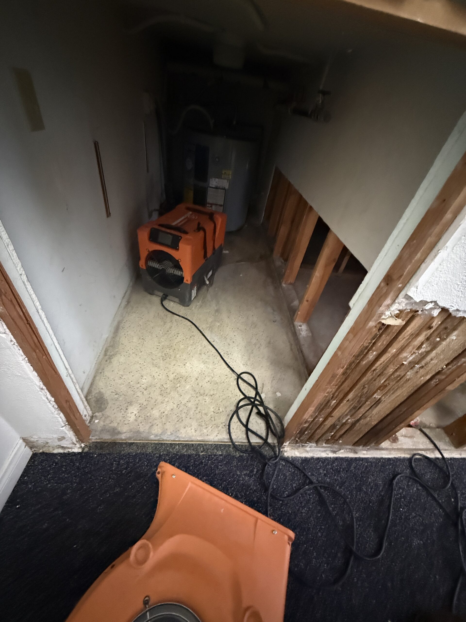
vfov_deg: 102.1
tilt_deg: -39.1
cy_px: 311
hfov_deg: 85.7
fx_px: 251
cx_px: 233
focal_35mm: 14
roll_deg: -12.6
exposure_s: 1/30
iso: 1250
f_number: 2.2
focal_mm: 2.22
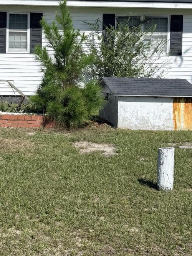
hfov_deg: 20.2
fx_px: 533
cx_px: 38
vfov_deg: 26.8
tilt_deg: -1.4
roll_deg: -1.6
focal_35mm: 72
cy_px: 73
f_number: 1.78
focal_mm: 6.76
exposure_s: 1/6711
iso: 80
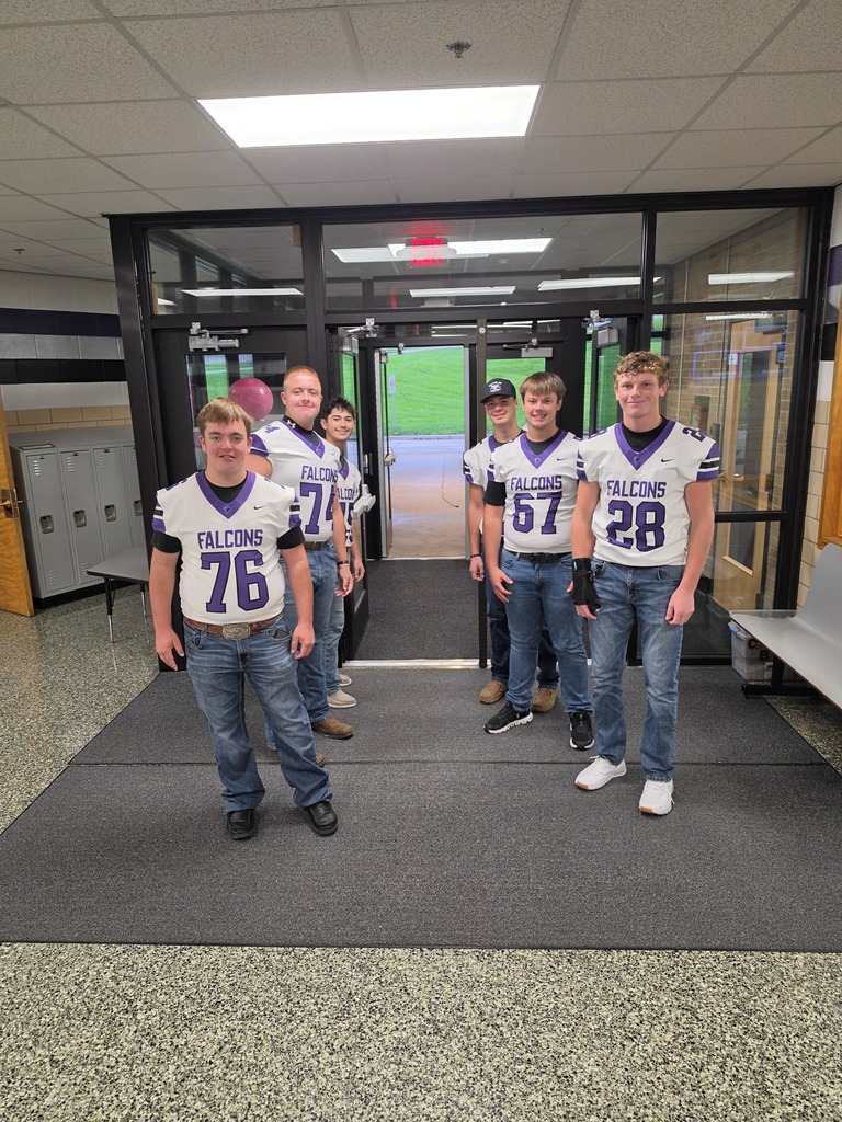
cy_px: 561
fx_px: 746
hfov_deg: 58.9
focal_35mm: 23
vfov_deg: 73.9
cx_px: 421
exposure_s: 1/120
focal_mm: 6.5
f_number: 1.4
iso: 100
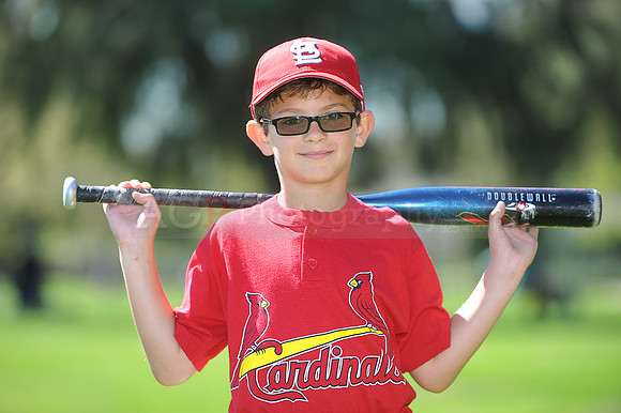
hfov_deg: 12.5
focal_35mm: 165
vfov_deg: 8.3
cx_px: 310
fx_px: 2845
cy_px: 206
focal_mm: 165
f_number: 4.5
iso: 200
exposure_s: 1/400
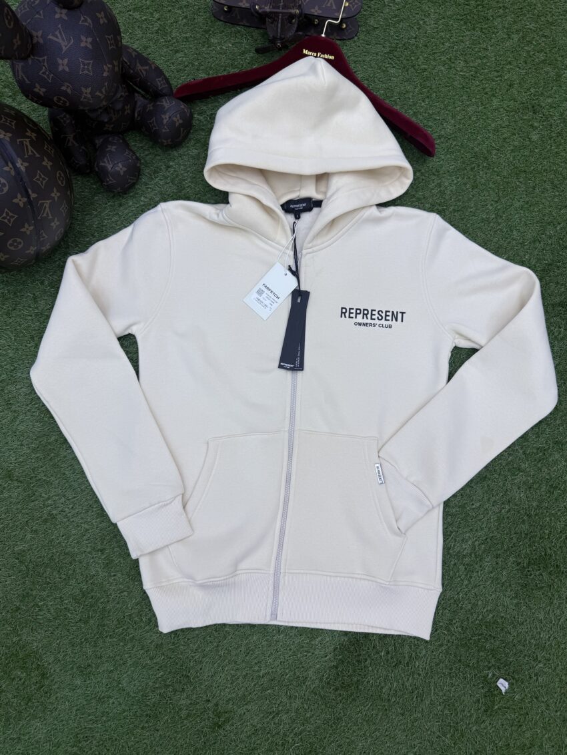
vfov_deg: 71.6
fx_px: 524
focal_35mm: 24
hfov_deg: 56.8
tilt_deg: -83.4
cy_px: 378
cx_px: 284
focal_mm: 6.76
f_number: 1.78
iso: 80
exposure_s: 1/438
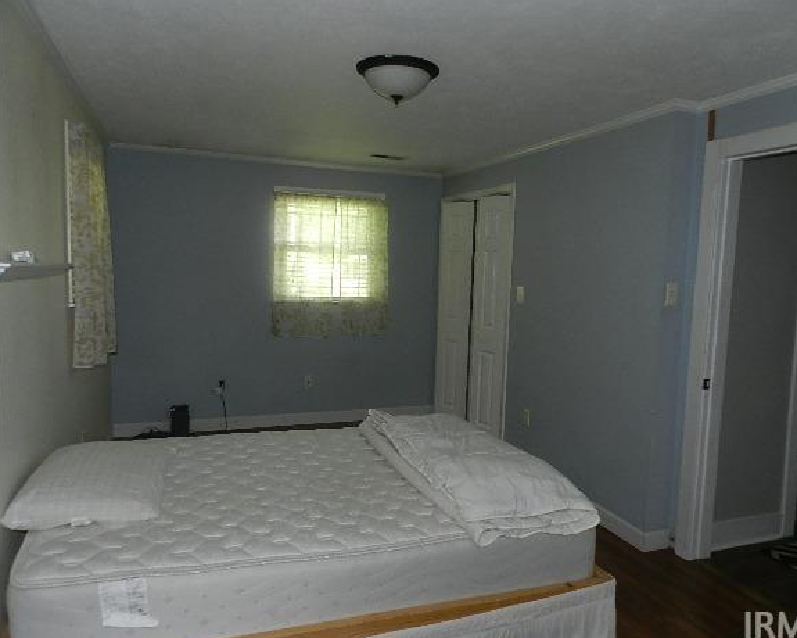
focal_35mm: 25
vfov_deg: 56.8
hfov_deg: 68.1
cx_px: 408
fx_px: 590
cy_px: 320
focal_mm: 4
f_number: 3.4
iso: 200
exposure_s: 1/30
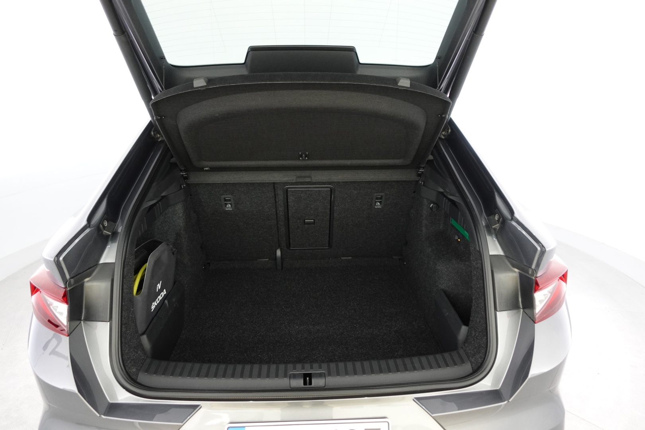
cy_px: 215
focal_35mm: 24
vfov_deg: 53.1
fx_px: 430
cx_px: 322
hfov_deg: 73.7
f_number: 1.8
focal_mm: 9.4
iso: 640
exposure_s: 1/30
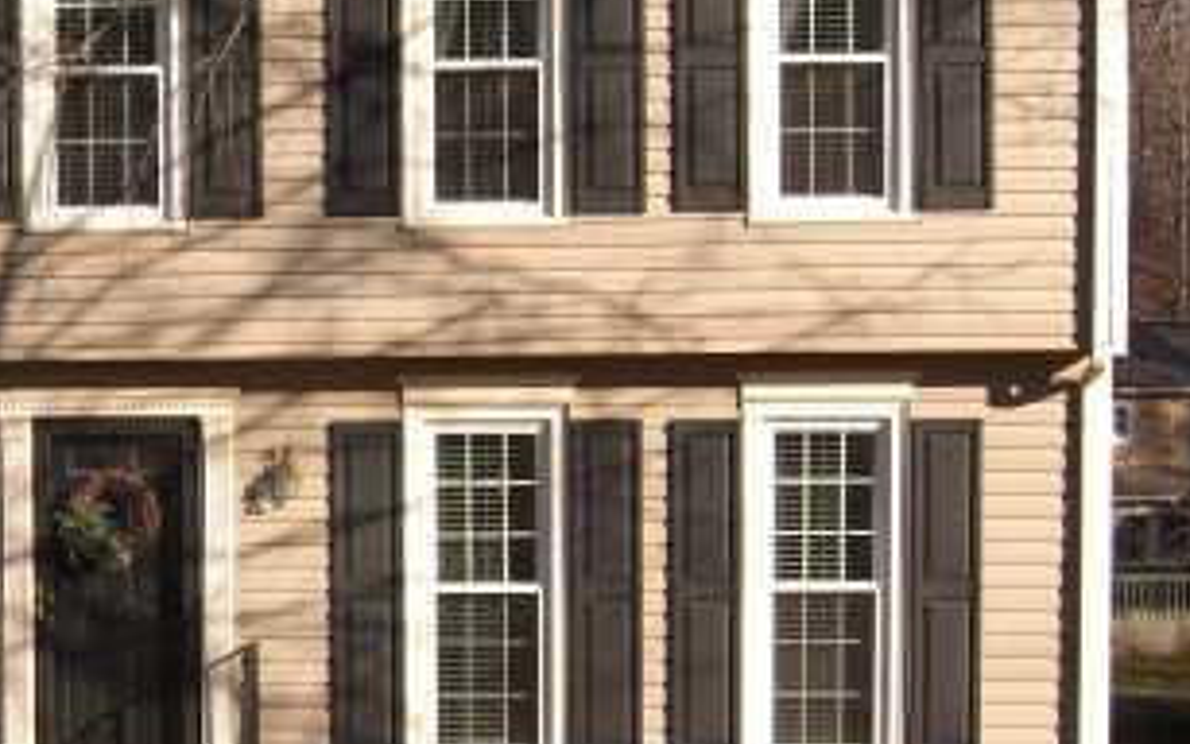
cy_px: 403
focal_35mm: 84
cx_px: 116
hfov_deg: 24.0
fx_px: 2725
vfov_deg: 15.6
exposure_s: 1/500
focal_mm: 7.9
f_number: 4
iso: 80
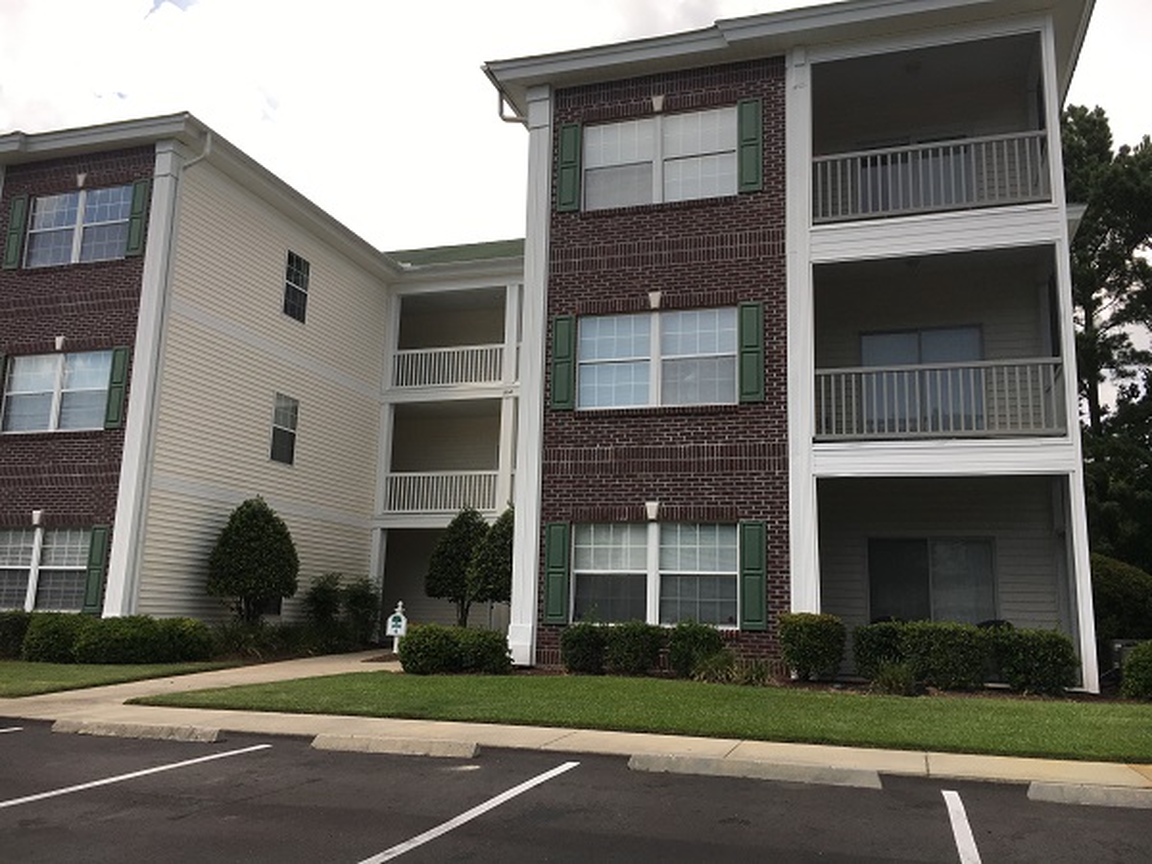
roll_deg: -0.6
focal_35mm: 29
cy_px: 432
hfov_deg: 61.7
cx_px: 576
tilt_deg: +11.2
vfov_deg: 48.2
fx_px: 965
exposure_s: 1/1570
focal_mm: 4.15
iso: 32
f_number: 2.2
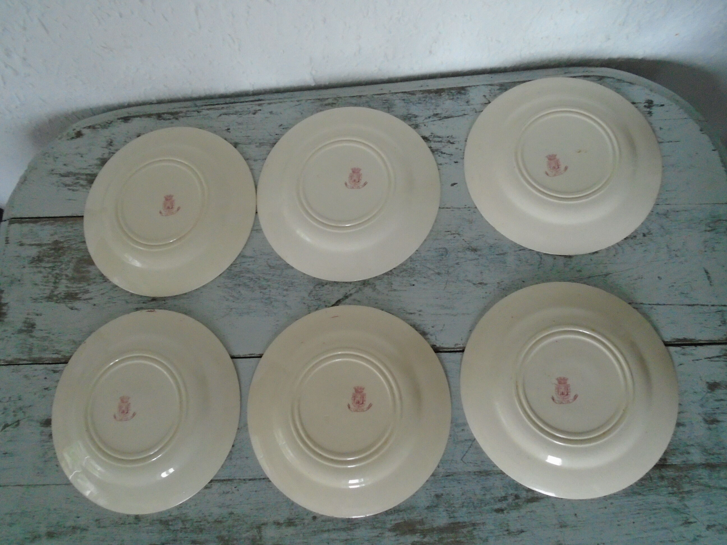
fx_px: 546
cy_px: 272
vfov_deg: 53.1
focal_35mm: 26
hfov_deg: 67.3
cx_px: 364
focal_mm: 4.6
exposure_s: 1/25
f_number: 3.2
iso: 400
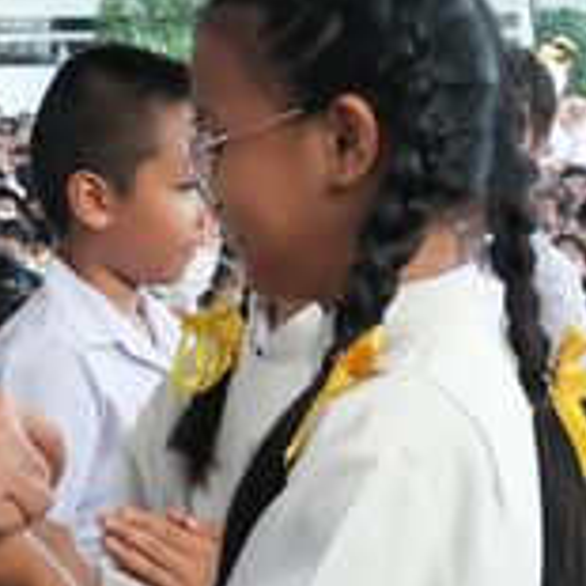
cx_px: 181
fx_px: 4247
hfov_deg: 7.9
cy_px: 225
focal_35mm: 222
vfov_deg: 7.9
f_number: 5.6
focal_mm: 27
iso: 1600
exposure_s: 1/250
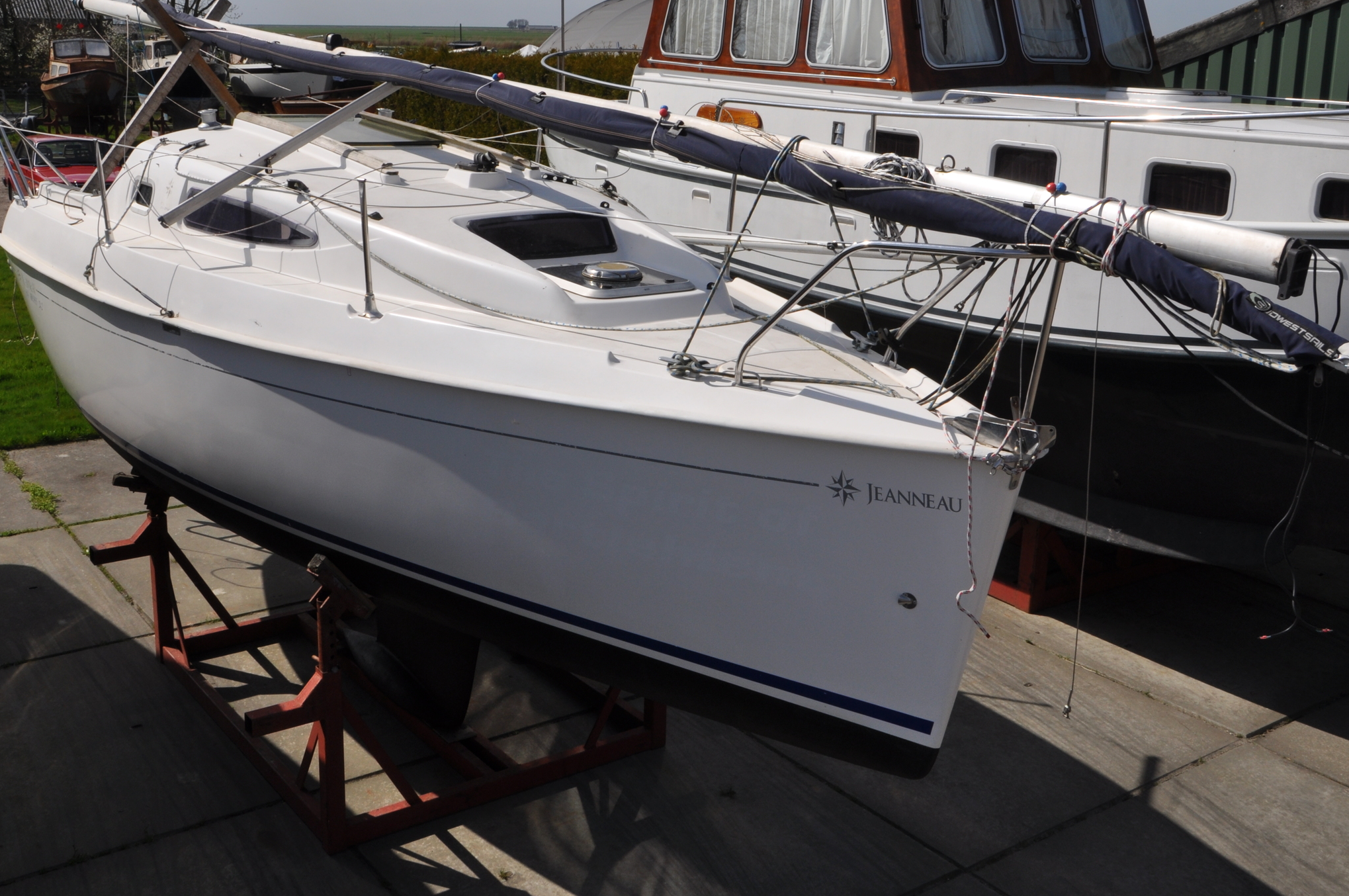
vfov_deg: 34.3
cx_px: 641
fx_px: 1445
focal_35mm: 39
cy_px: 351
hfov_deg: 50.0
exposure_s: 1/200
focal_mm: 21
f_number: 14
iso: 200
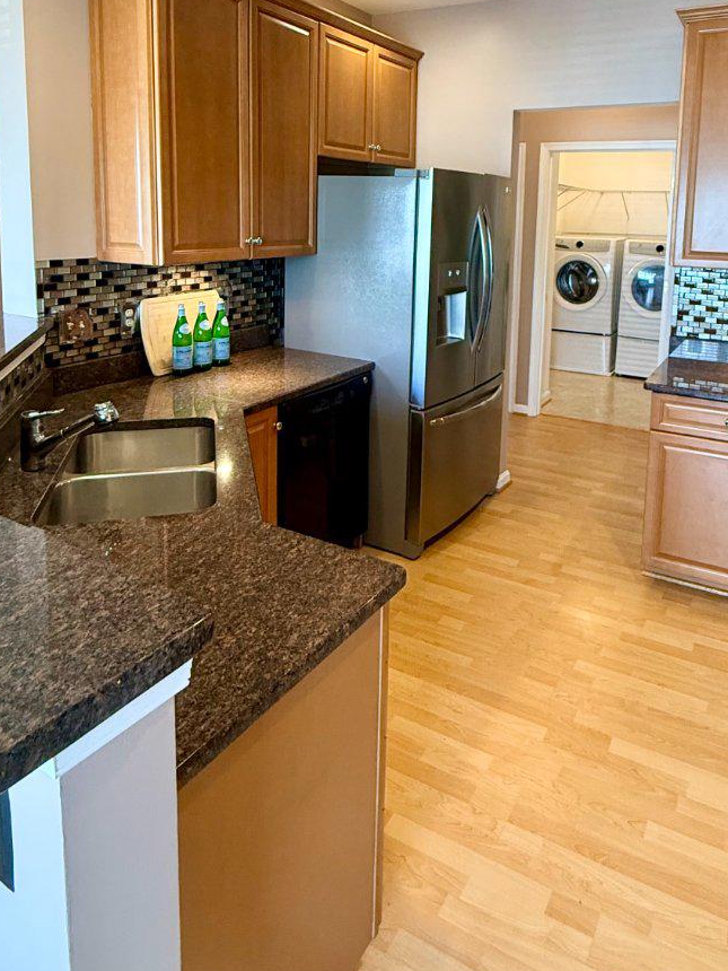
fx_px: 701
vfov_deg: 66.8
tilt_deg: -5.8
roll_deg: -1.7
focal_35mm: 25
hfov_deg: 54.6
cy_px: 295
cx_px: 421
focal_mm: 2.22
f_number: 2.2
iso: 400
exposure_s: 1/60
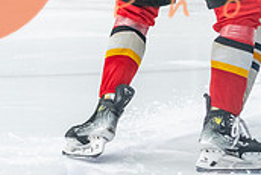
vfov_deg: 3.9
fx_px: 2576
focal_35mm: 355
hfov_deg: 5.8
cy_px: -115
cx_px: 147
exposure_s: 1/800
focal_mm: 70
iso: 3200
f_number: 2.8
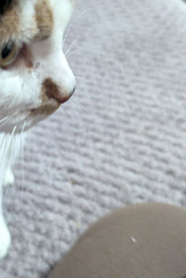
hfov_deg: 26.7
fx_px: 371
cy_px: 124
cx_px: 3
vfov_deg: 41.0
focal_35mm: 48
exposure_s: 1/34.9
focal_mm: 6.9
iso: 1317
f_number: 1.68
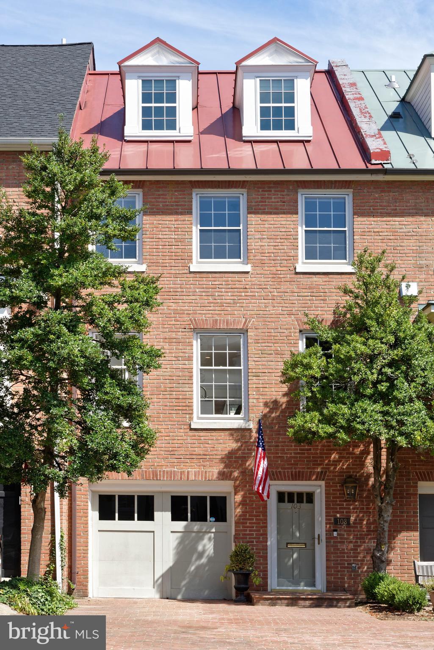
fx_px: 903
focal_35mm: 50
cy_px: 325
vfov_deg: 39.6
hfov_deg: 27.0
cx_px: 217
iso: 320
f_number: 9
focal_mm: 50
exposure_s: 1/400
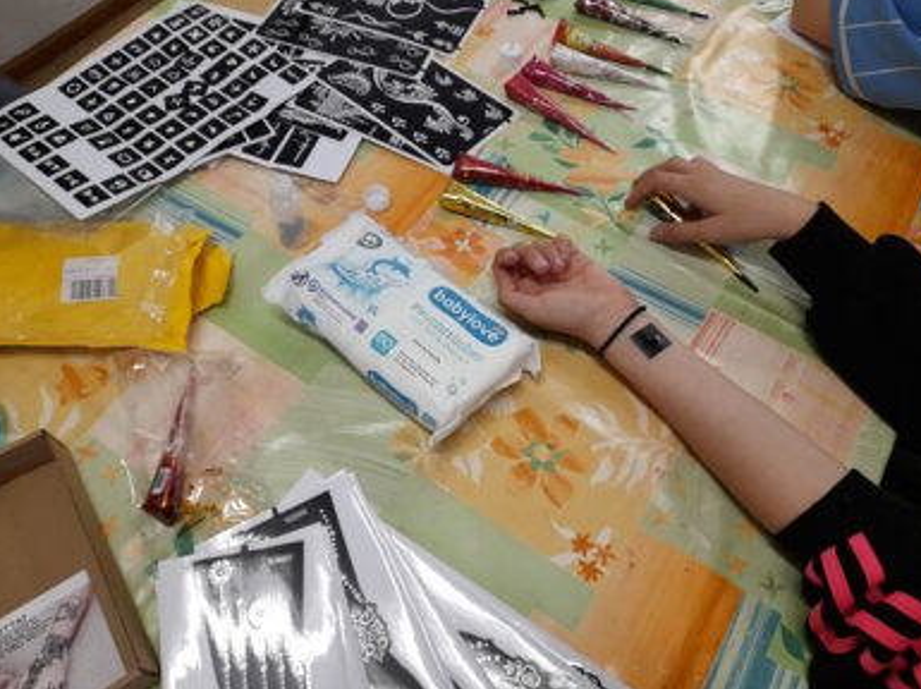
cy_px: 340
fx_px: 691
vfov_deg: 53.0
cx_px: 474
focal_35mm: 26
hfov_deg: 67.3
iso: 160
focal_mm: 4.6
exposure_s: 1/50
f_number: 2
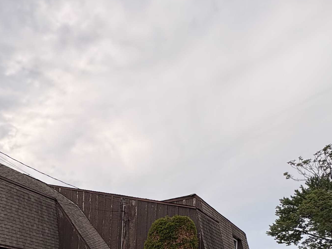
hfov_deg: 54.6
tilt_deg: +8.1
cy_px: 281
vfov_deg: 36.5
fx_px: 307
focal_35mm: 32
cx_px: 90
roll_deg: -2.2
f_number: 2.2
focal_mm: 2.22
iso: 64
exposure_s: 1/620
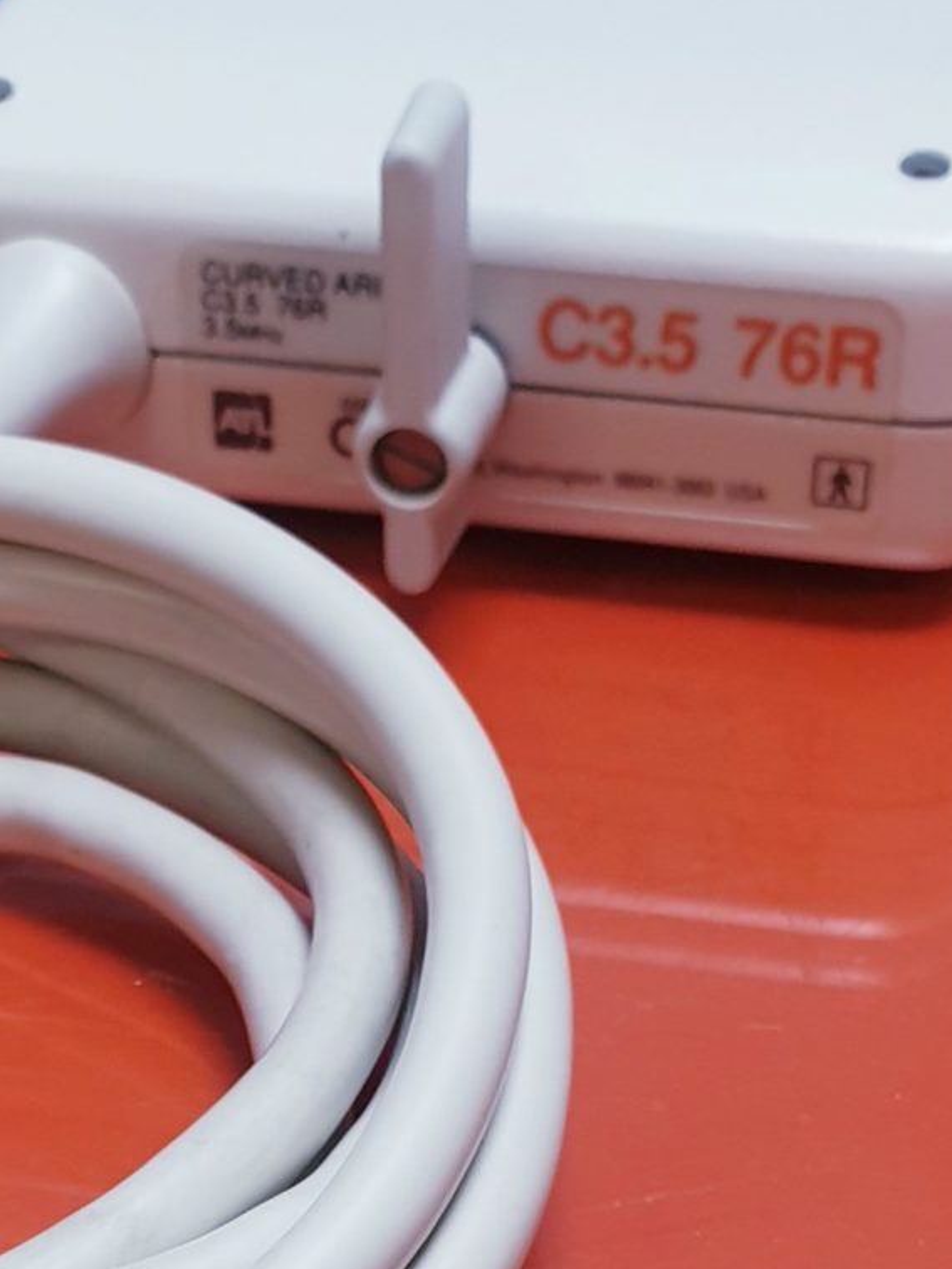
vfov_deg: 20.4
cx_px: 213
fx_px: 3227
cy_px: 1632
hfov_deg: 16.7
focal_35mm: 88
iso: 100
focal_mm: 4.3
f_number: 2.4
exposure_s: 1/50
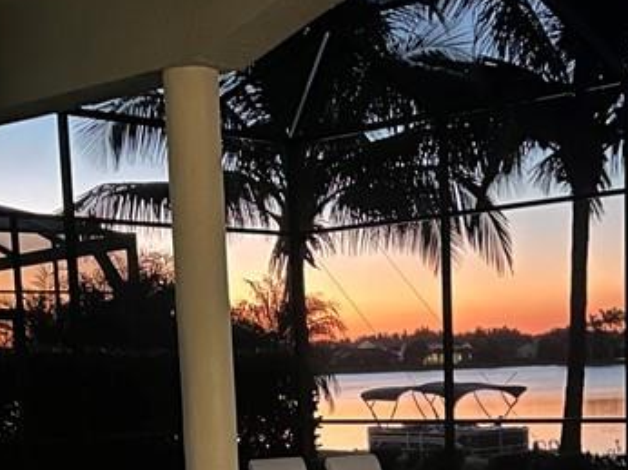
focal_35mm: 77
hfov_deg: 25.4
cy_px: 561
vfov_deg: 18.2
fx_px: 1396
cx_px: 329
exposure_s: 1/9
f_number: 1.5
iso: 800
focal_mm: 5.7
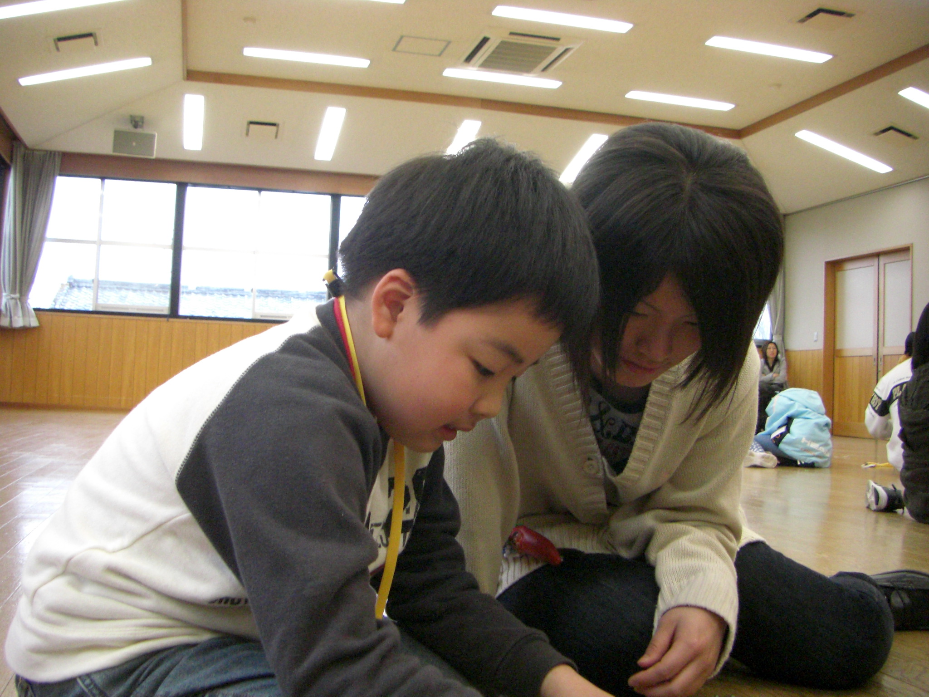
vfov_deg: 37.7
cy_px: 348
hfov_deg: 49.0
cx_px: 464
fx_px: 1020
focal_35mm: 38
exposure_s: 1/60
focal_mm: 6.3
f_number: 3.4
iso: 400
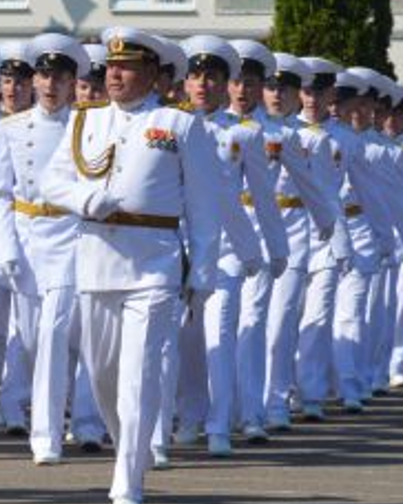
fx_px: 5635
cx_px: -230
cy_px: 185
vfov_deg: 5.1
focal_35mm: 377
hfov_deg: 4.1
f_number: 9
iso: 100
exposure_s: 1/320
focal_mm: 85
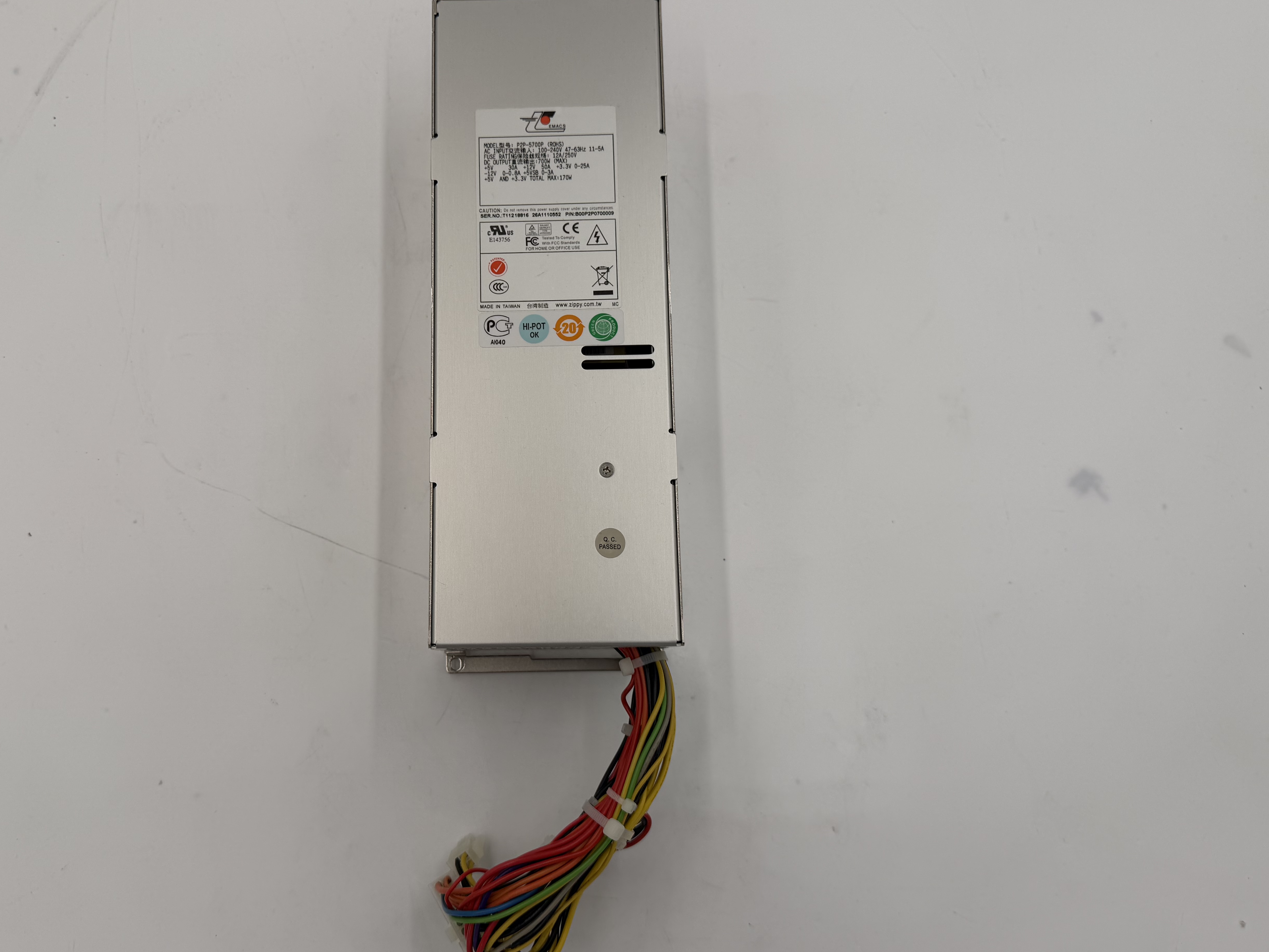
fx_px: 1026
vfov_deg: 49.7
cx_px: 542
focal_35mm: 28
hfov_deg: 63.1
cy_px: 451
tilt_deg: -78.7
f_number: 1.78
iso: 80
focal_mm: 6.76
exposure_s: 1/438
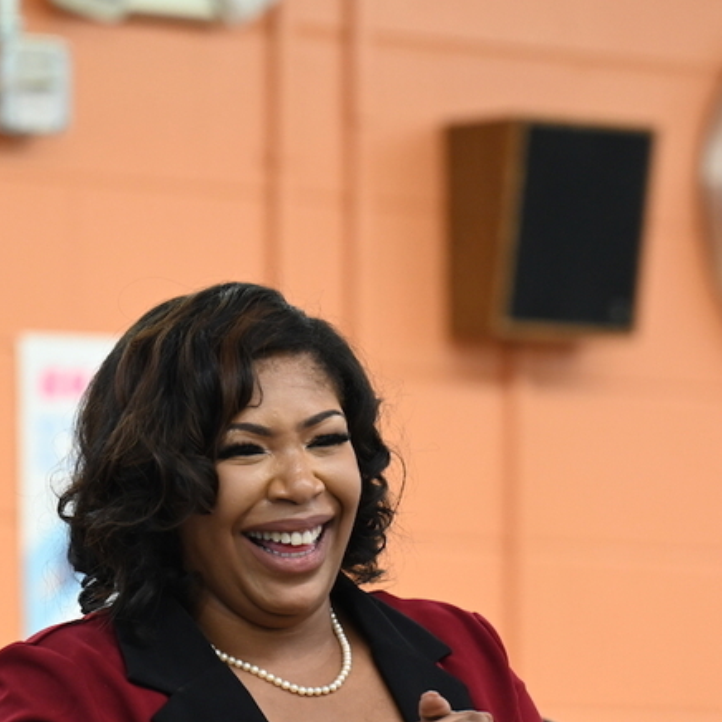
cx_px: 358
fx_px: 9415
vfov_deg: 4.4
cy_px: 542
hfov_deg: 4.4
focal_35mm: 399
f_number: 3.5
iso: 1600
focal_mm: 200
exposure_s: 1/200
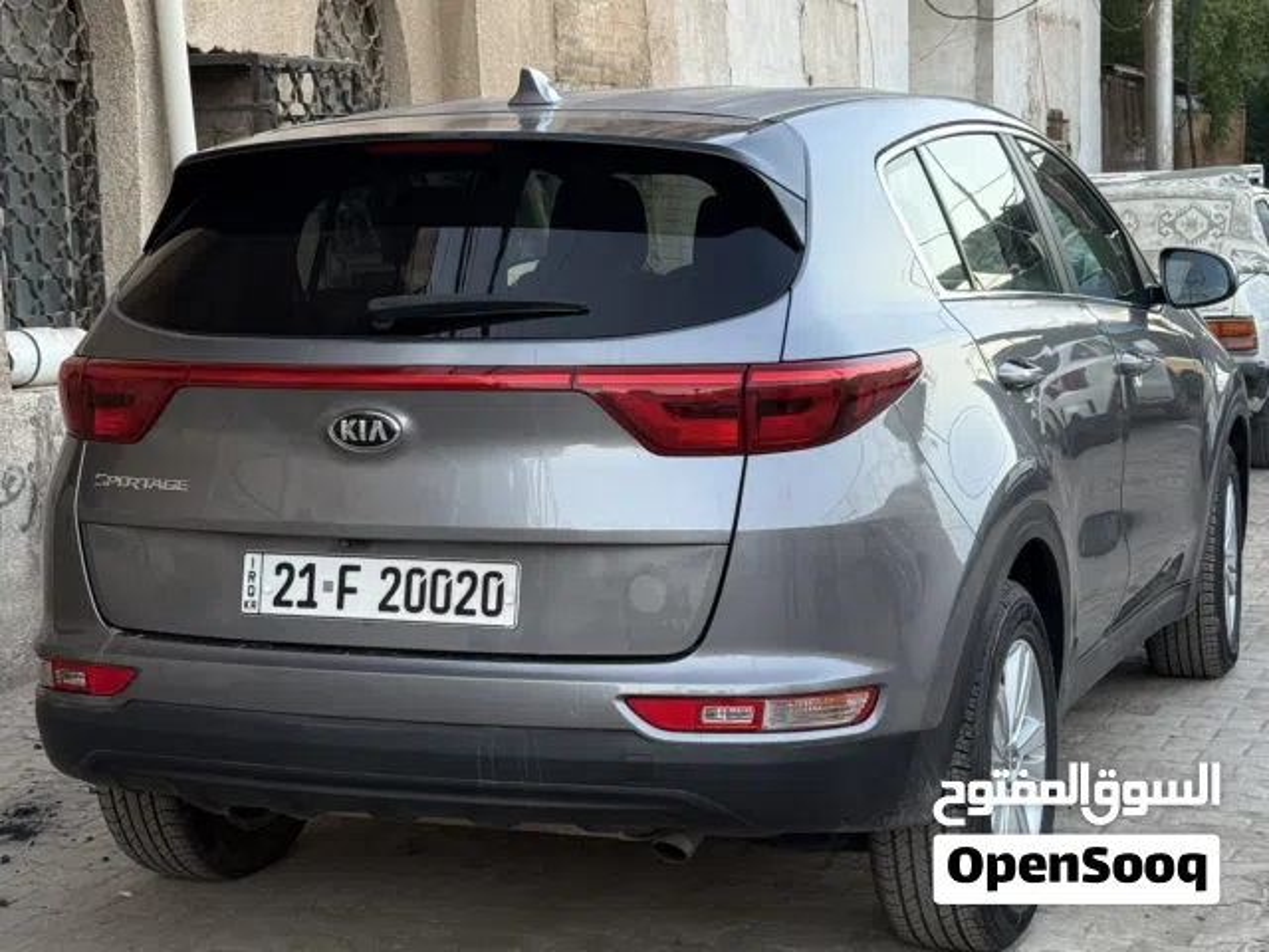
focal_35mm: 48
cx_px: 634
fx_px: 1760
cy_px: 476
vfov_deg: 30.3
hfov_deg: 39.7
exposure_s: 1/156
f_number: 1.78
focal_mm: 6.76
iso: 50
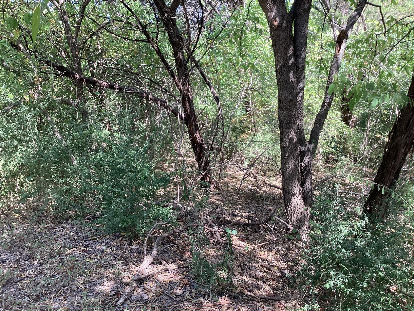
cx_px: 207
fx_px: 371
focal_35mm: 31
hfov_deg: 58.4
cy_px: 156
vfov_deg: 45.4
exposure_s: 1/120
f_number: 2.4
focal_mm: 3.3
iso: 64
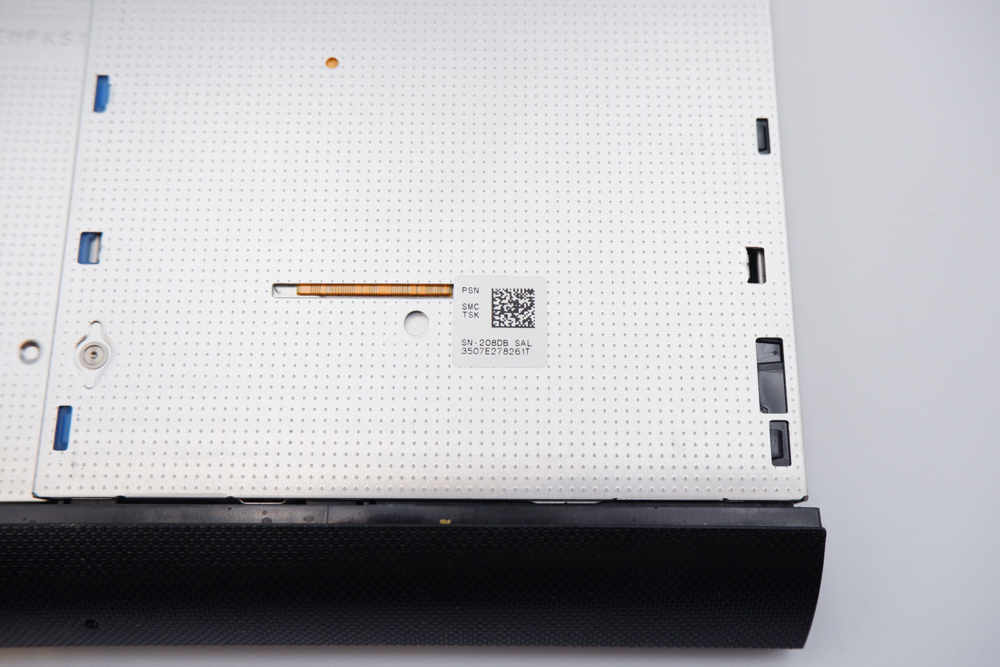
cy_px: 334
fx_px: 917
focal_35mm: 33
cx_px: 500
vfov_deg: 40.0
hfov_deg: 57.2
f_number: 5.6
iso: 800
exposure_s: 1/400
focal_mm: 22.8
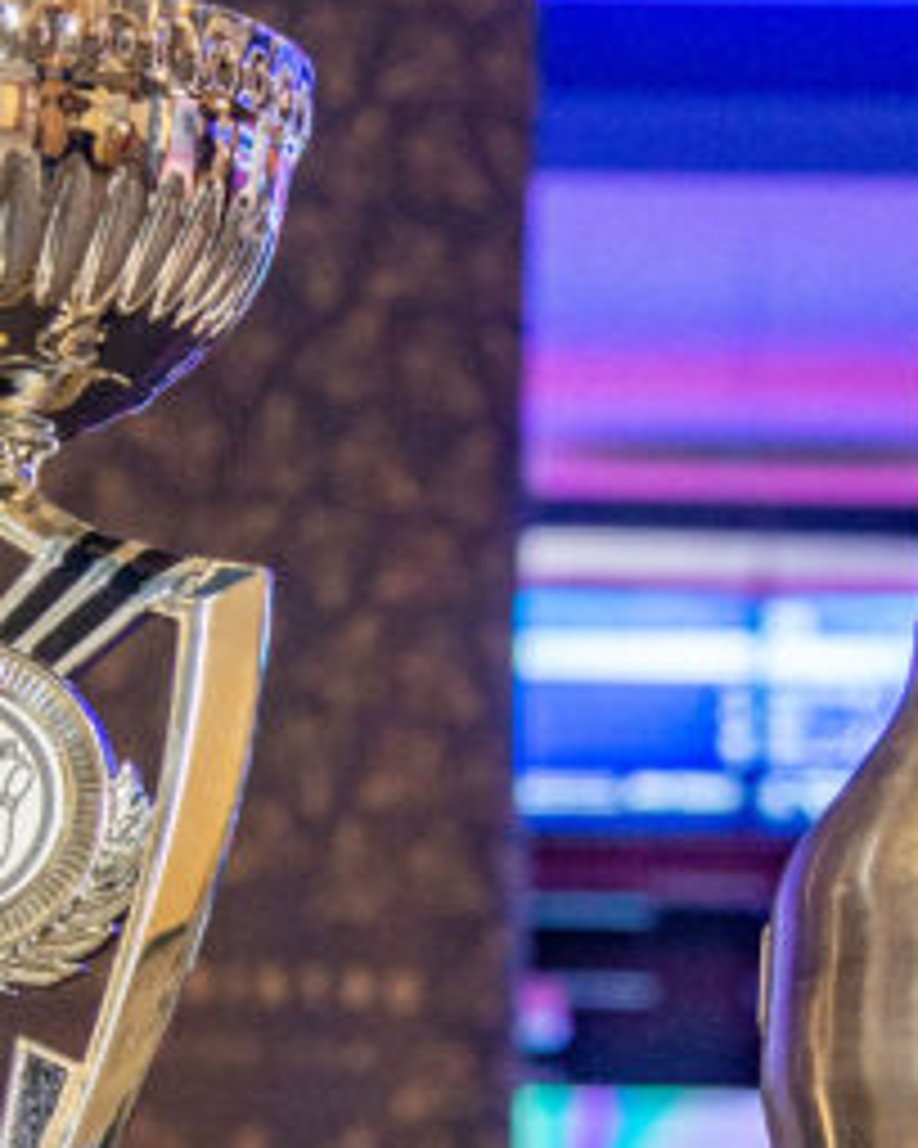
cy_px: 873
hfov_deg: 10.2
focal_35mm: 151
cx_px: 603
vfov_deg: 12.7
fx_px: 5128
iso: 1000
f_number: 4.2
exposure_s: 1/50
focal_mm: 40
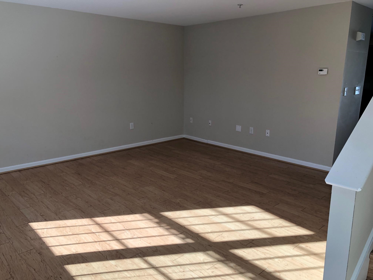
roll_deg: +0.2
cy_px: 140
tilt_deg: -11.8
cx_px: 186
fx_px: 302
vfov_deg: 49.7
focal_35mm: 28
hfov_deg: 63.4
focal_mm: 3.99
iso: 20
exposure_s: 1/120
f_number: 1.8
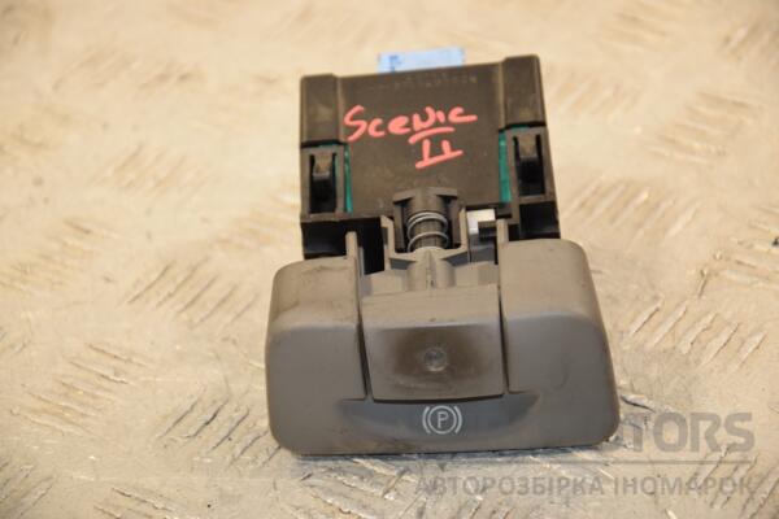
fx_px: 3408
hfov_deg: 13.0
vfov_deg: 8.7
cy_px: 260
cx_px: 390
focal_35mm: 158
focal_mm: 105
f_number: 6.3
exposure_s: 1/200
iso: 800
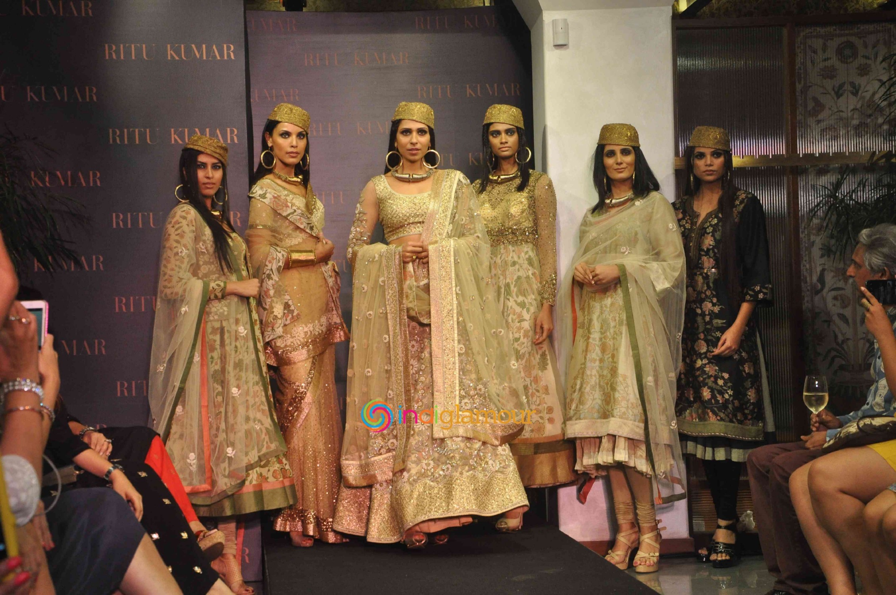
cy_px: 298
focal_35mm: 72
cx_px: 448
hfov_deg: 28.1
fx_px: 1790
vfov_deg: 18.9
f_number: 10
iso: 1250
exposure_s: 1/100
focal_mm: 48
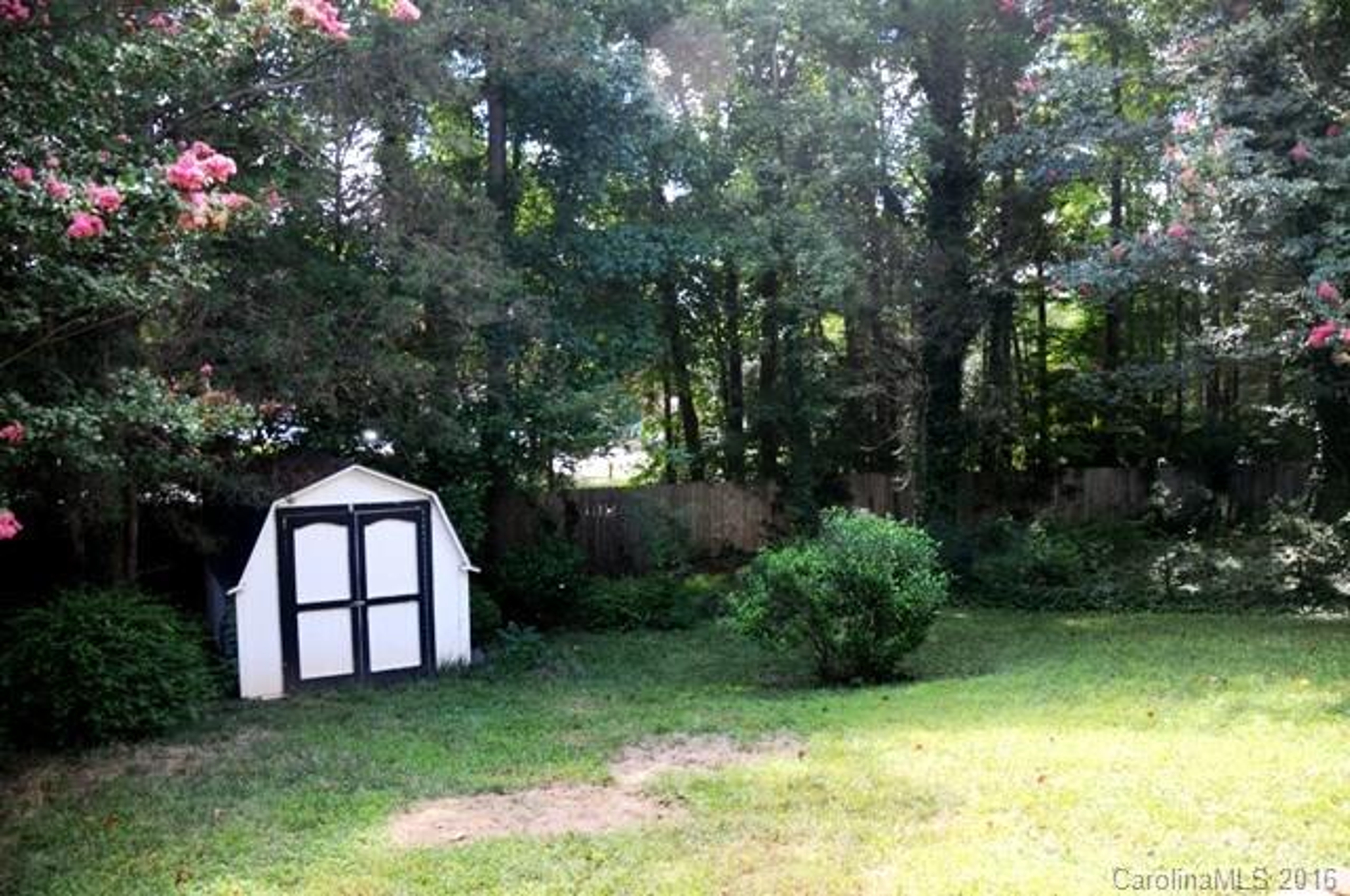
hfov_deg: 67.4
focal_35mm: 27
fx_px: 1011
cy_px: 448
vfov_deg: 47.8
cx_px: 675
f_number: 3.5
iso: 200
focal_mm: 18
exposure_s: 1/125
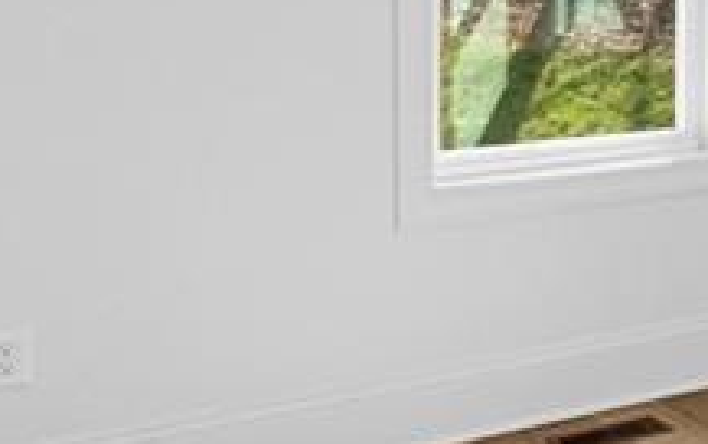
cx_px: 985
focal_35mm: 77
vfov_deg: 16.2
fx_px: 1487
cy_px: -106
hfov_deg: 23.0
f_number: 8
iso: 1600
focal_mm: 16
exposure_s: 1/80
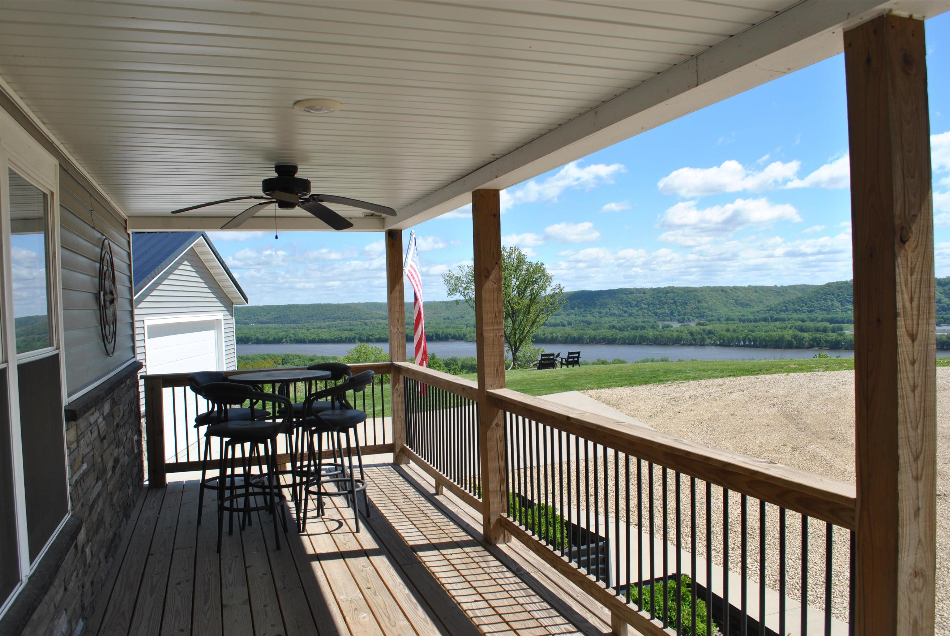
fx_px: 713
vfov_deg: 48.0
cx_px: 475
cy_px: 318
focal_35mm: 27
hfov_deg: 67.3
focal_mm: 18
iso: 100
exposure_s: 1/250
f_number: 8
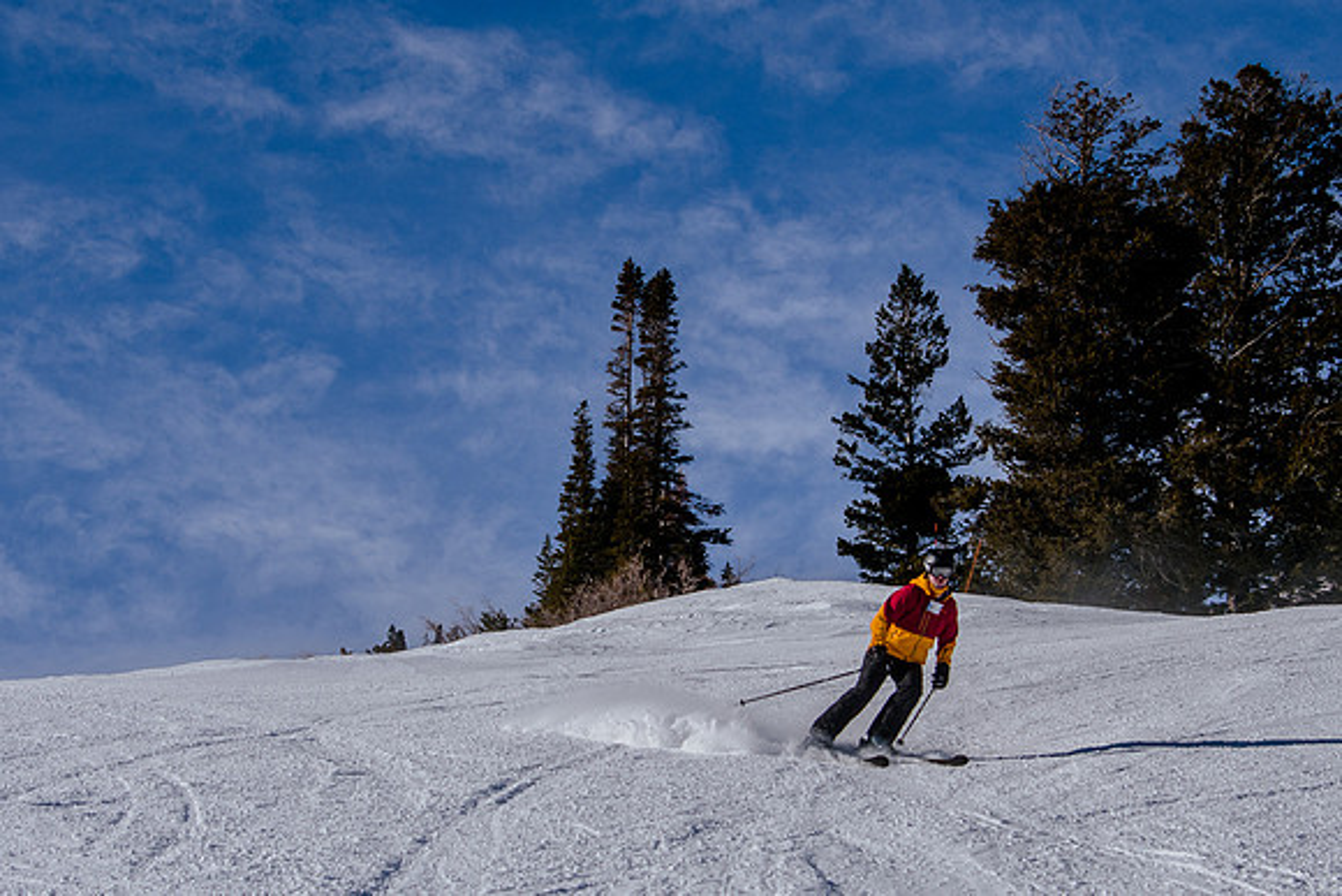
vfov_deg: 14.7
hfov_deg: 21.8
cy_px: 438
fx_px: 3482
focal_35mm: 93
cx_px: 628
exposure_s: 1/3200
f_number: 5.6
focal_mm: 46
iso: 200
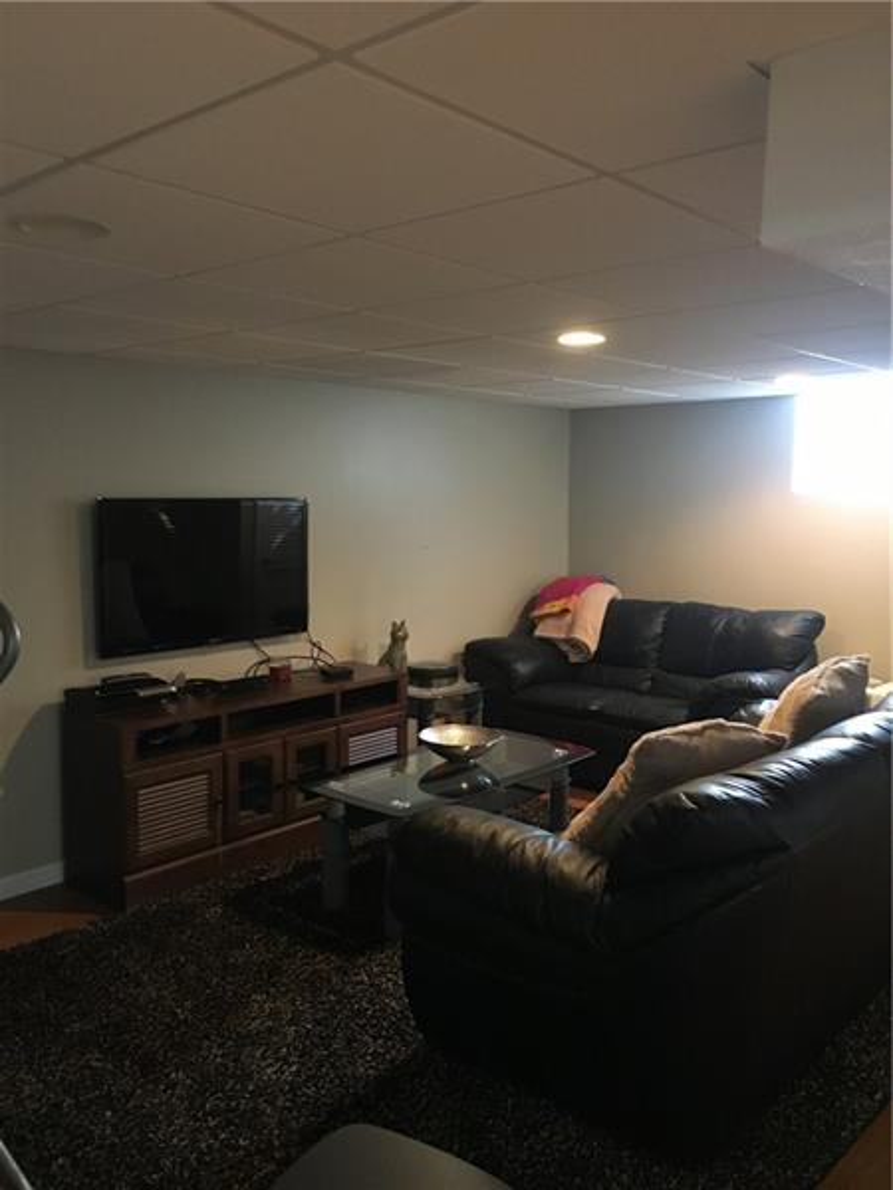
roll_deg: -0.3
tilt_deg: -5.8
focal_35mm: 29
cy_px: 595
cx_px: 446
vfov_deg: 61.7
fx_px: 997
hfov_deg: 48.2
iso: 320
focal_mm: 4.15
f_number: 2.2
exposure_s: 1/15
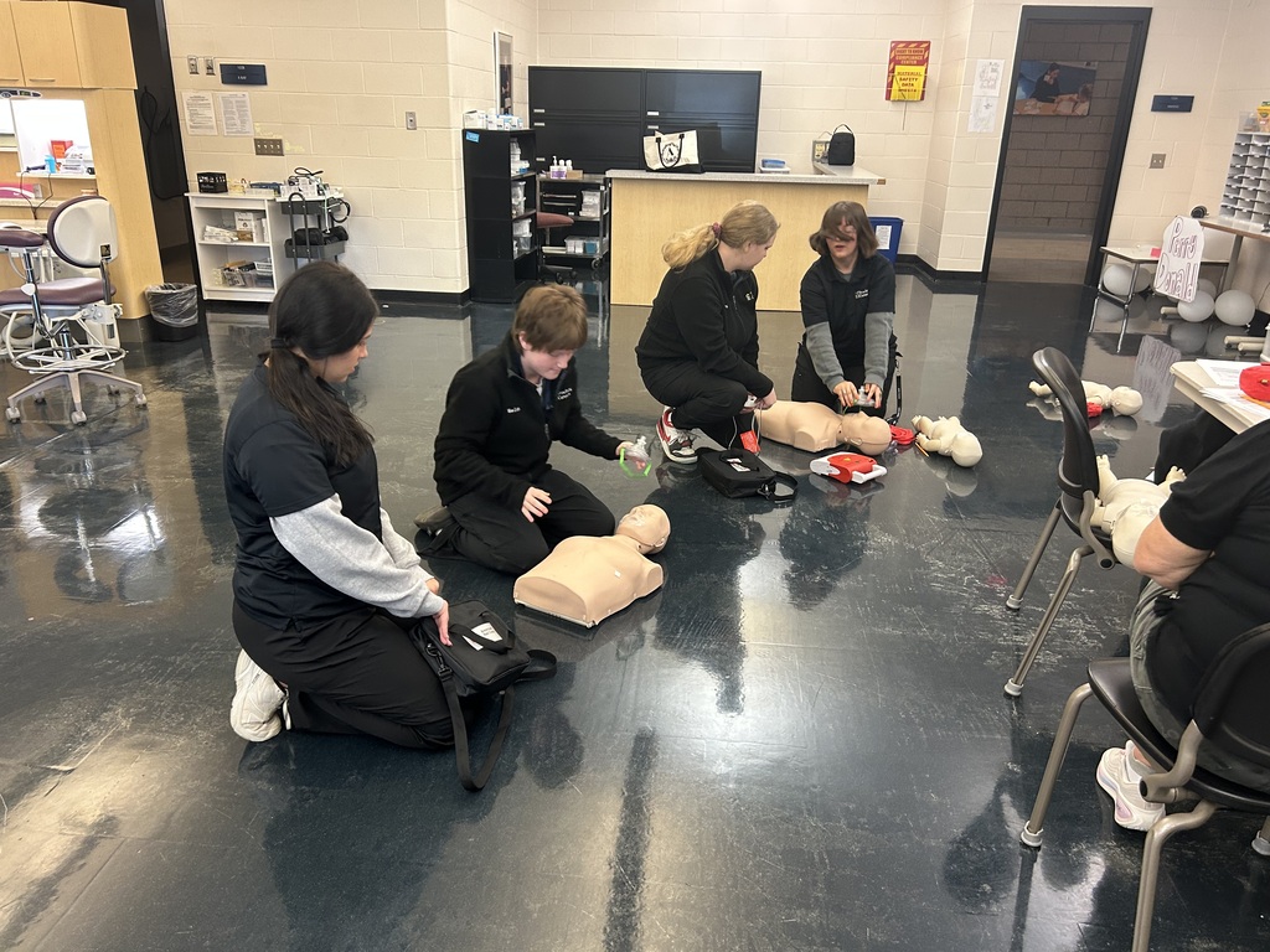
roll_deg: -3.7
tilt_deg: -19.8
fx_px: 954
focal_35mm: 26
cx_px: 635
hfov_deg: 67.3
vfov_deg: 53.1
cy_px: 476
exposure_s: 1/60
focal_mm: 5.7
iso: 160
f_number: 1.5
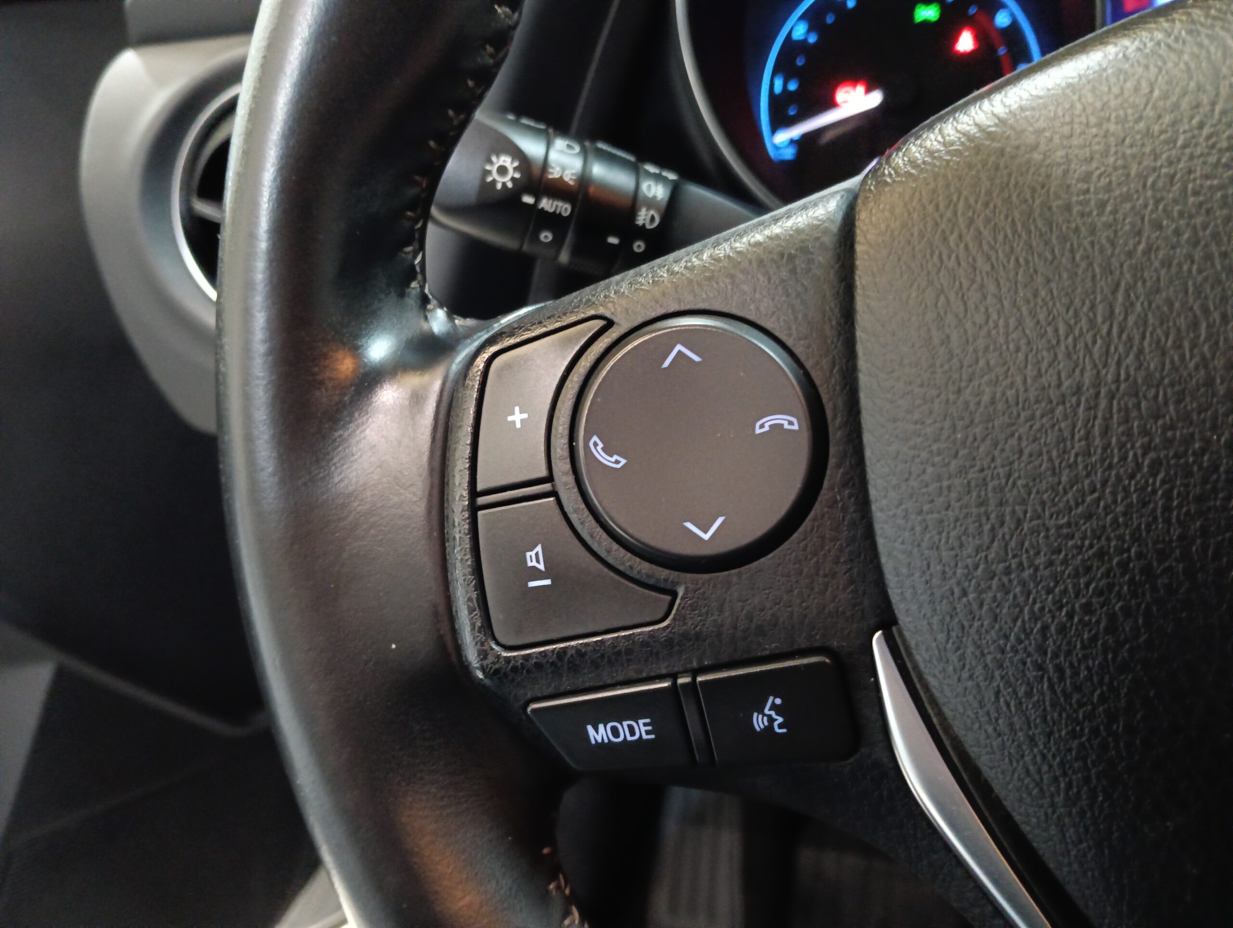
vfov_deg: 51.5
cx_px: 616
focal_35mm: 27
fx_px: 963
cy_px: 464
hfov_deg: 65.2
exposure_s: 1/14.3
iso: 2000
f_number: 16
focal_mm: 3.98
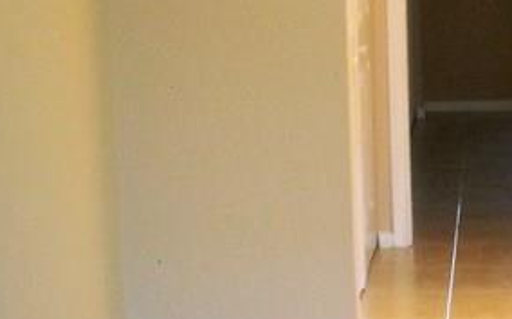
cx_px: 687
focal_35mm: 134
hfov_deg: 14.8
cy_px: 115
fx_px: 1868
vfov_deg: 9.8
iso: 200
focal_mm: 5.7
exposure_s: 1/60
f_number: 2.8
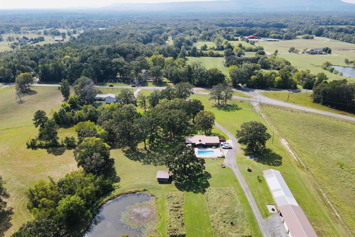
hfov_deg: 71.5
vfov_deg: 51.2
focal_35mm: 25
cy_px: 133
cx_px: 177
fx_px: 247
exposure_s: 1/400
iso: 100
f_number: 2.8
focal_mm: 4.5
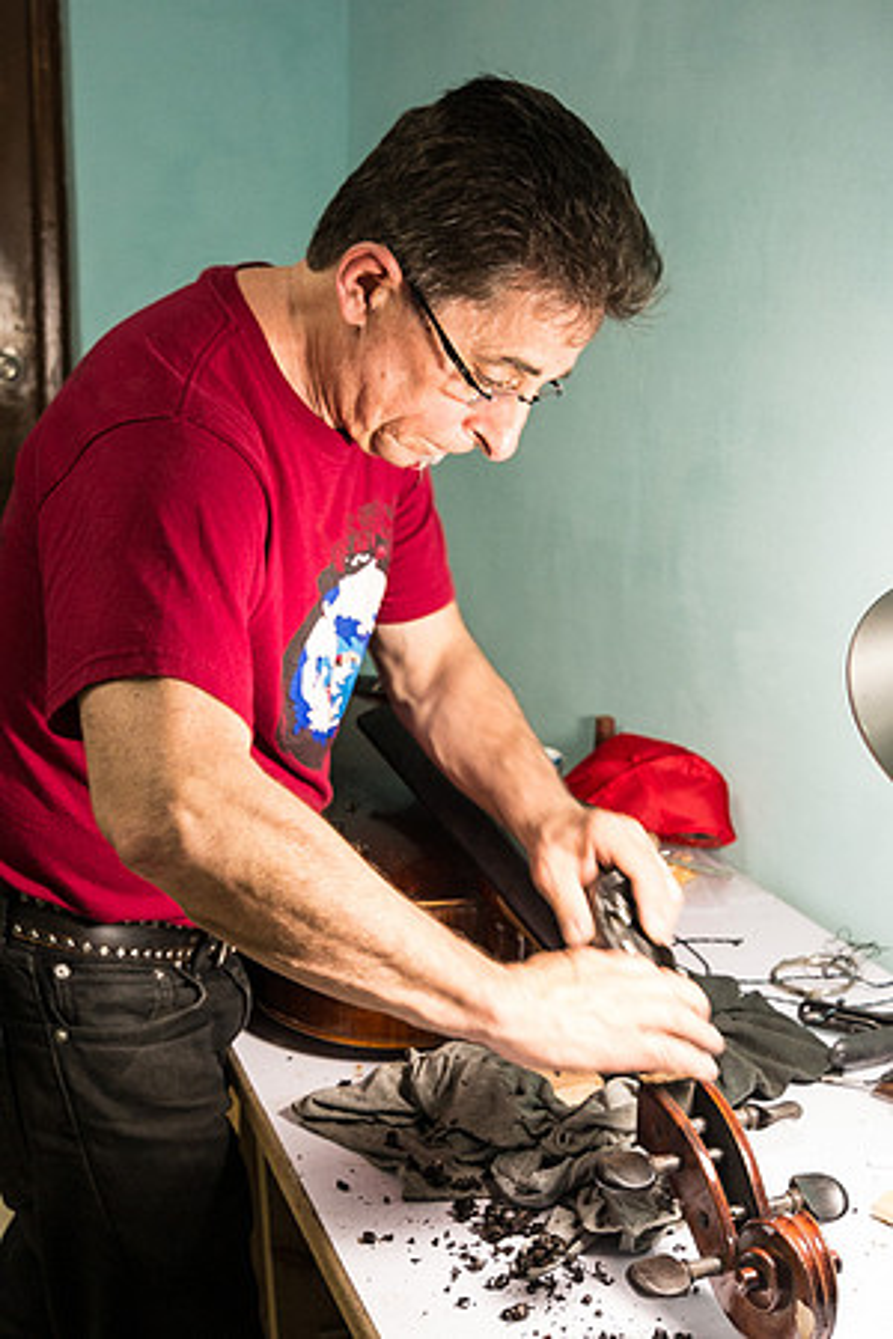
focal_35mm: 41
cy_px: 670
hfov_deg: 32.6
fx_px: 1525
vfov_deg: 47.4
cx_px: 446
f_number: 5.6
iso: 2500
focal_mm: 27
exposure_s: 1/60
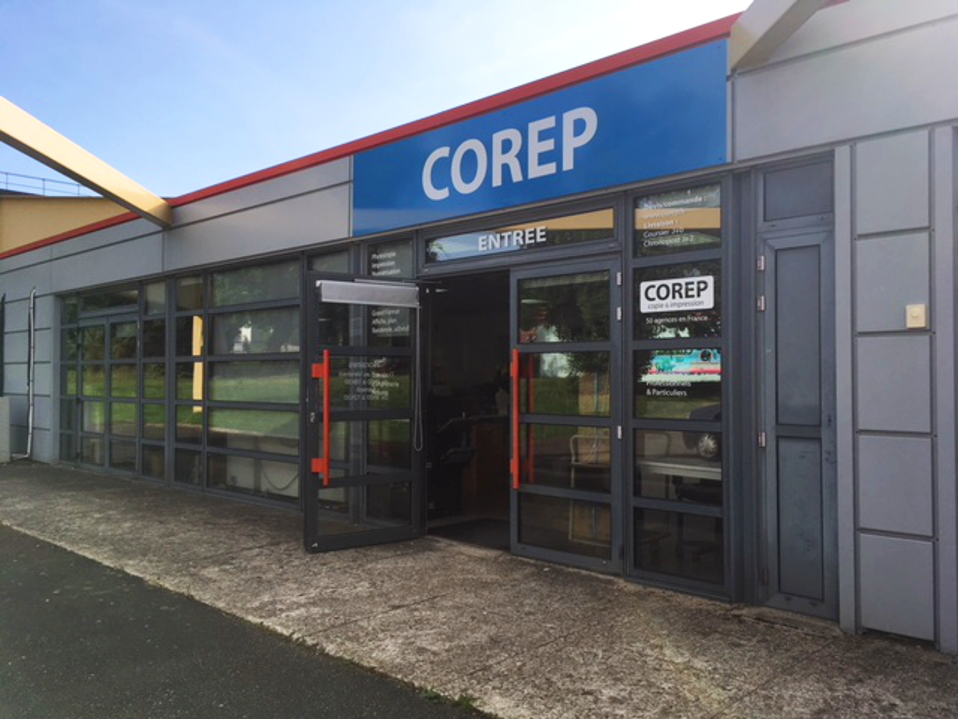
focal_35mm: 29
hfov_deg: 61.7
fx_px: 803
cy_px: 360
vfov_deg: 48.2
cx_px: 479
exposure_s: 1/927
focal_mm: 4.2
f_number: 2.2
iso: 25
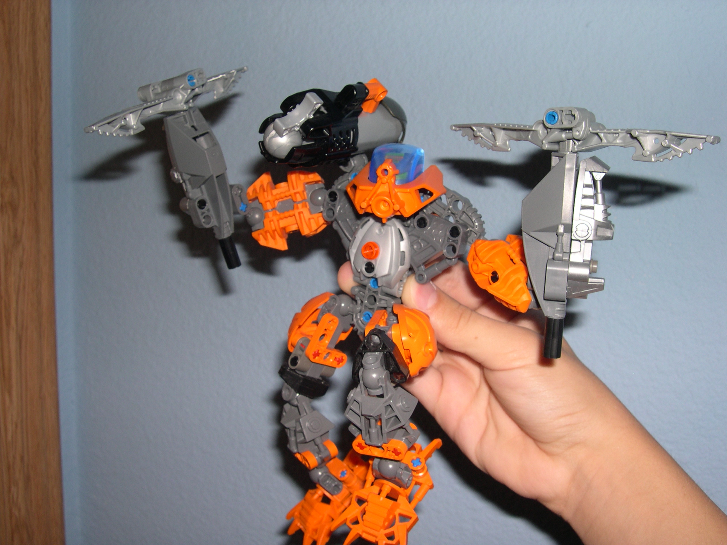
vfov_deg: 37.7
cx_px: 364
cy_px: 272
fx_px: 798
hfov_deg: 49.0
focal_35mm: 38
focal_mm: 8
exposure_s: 1/60
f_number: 7.6
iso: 100
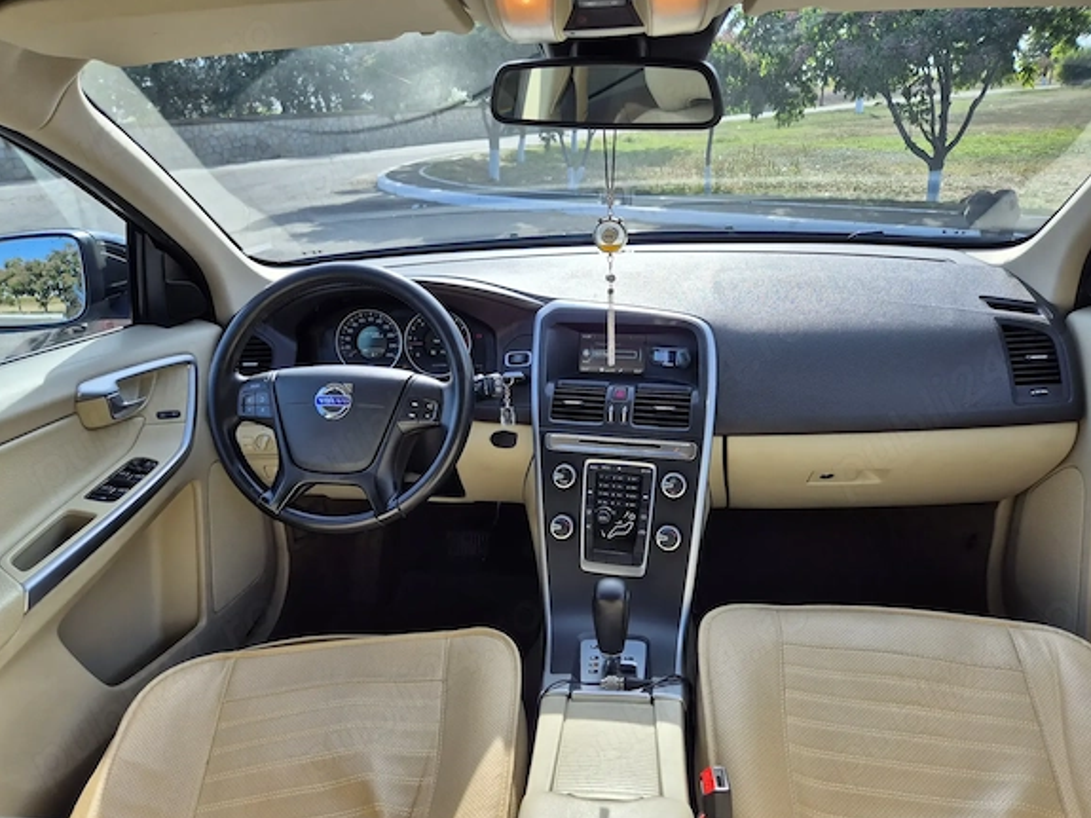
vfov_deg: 56.8
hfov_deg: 71.6
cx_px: 552
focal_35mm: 24
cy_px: 419
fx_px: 756
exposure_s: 1/788
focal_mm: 5.4
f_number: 1.8
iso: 25
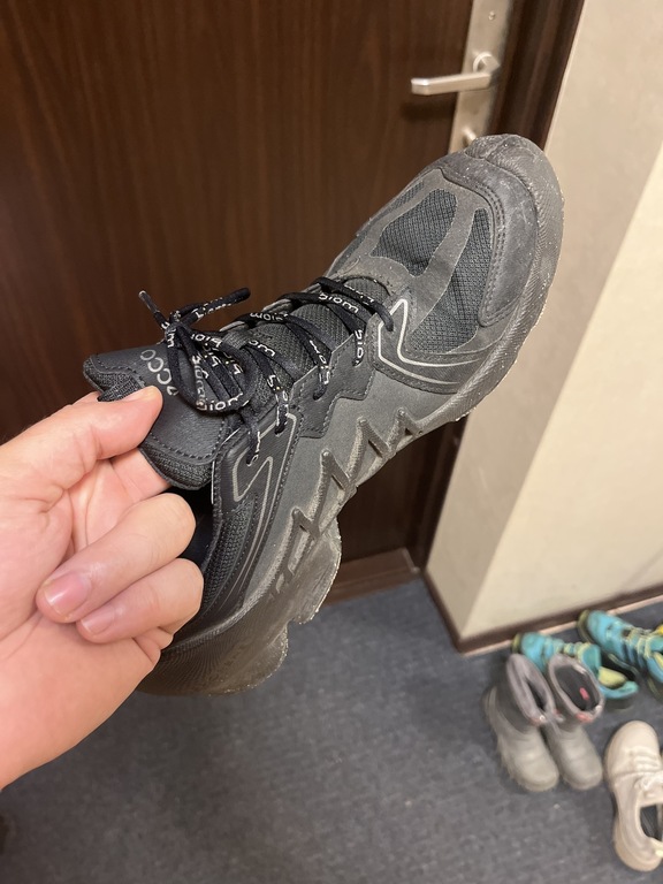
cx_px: 332
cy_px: 442
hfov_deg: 53.1
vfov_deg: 67.3
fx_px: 664
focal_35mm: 26
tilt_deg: -49.2
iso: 500
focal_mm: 5.1
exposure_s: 1/33
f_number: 1.6
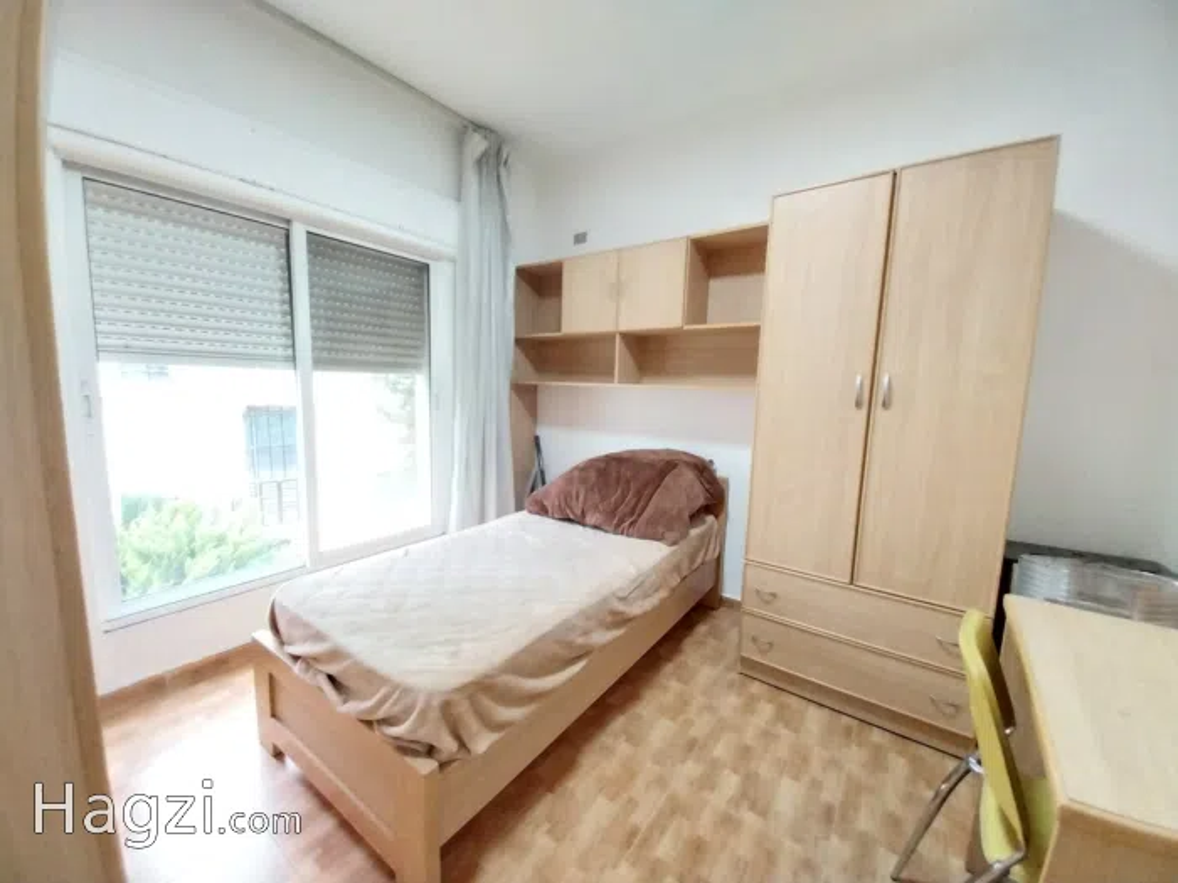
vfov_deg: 89.9
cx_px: 589
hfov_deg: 106.2
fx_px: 442
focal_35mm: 13
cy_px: 442
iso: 320
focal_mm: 1.3
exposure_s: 1/25
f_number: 2.2
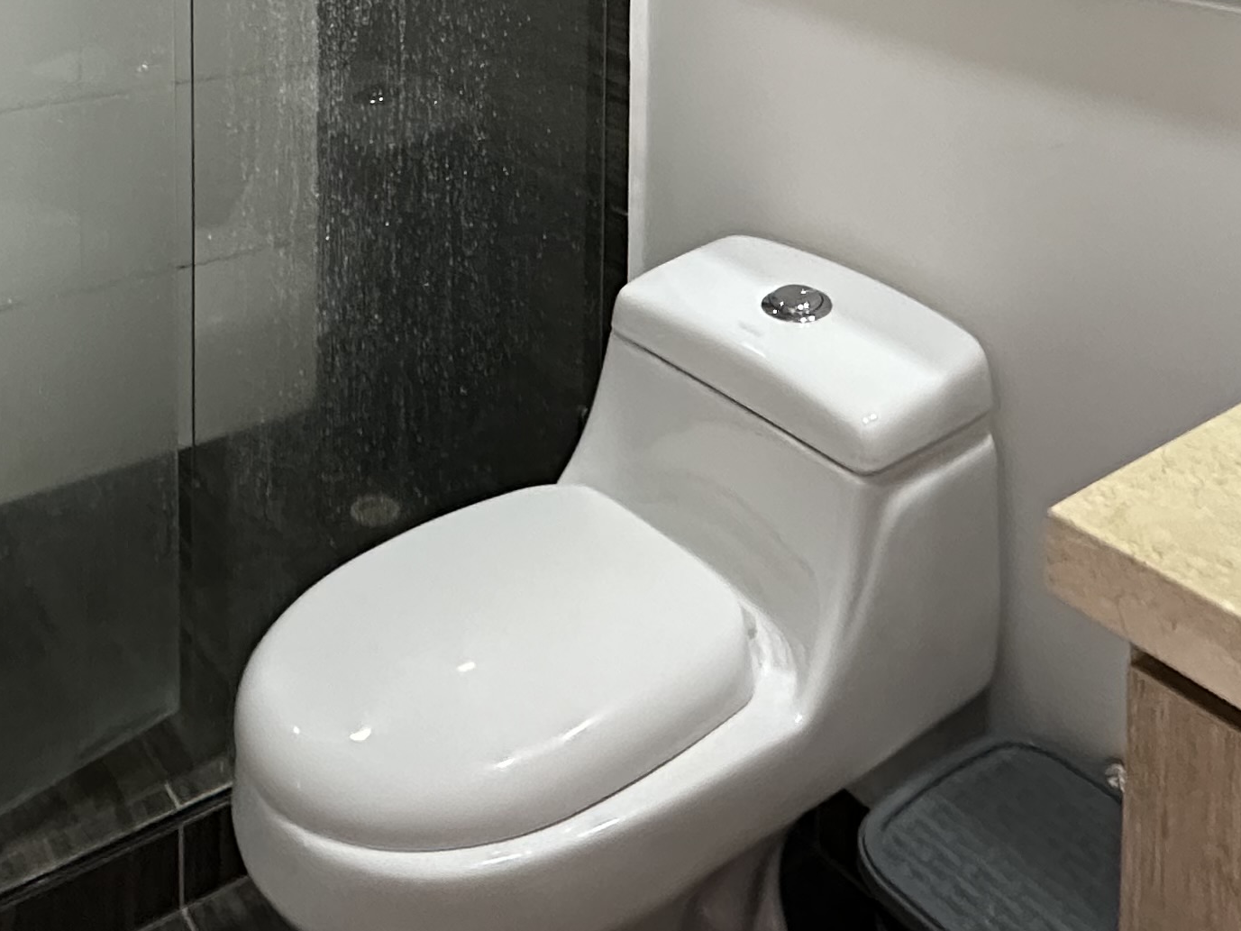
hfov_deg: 45.5
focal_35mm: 41
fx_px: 1470
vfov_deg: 29.2
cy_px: -245
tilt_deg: -3.7
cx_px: 499
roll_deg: -1.1
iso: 500
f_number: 2.2
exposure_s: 1/60
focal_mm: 2.22
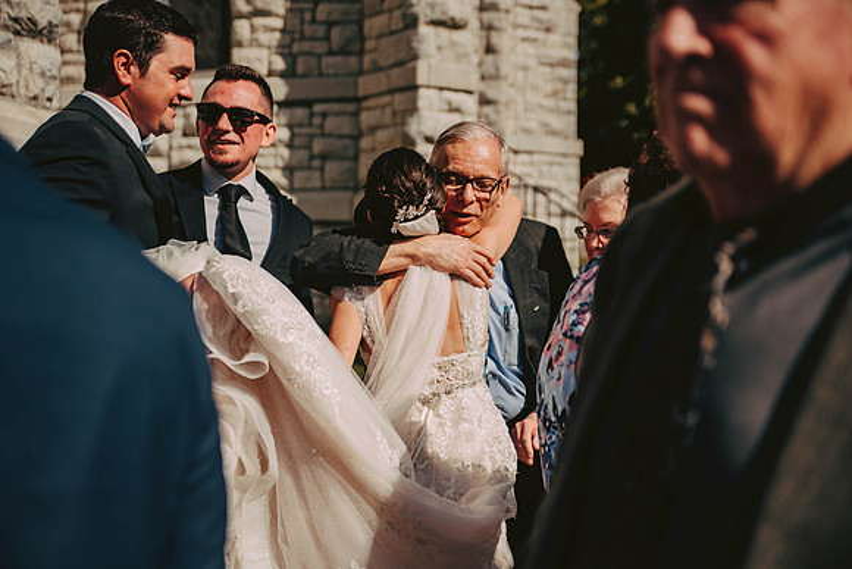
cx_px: 426
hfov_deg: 36.2
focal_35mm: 55
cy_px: 284
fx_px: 1302
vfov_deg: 24.6
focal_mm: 55
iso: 200
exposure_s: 1/4000
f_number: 2.8
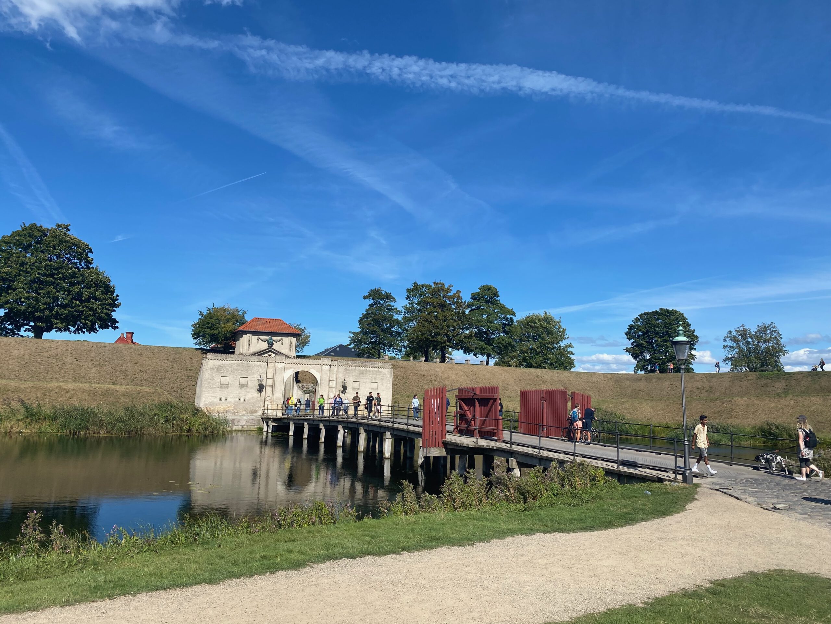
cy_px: 312
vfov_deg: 53.1
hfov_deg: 67.3
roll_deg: +1.1
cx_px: 416
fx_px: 624
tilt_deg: +11.0
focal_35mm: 26
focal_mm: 4.25
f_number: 1.8
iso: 32
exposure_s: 1/3610
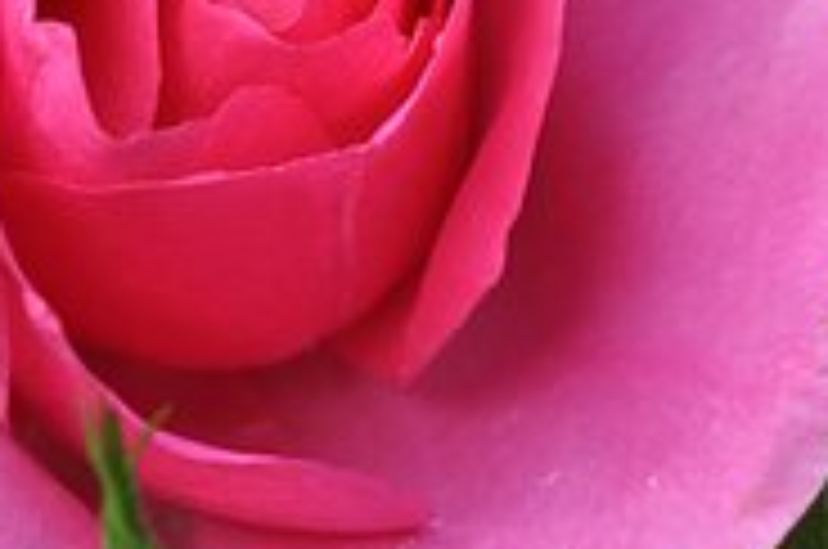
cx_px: 86
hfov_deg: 10.3
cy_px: 14
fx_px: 4592
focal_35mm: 200
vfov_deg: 6.8
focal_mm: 48
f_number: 8
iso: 200
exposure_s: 1/250
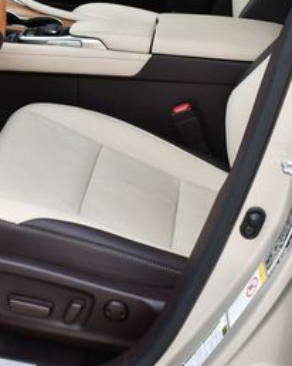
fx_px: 908
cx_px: 24
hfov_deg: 17.9
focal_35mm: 84
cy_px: 81
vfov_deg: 22.5
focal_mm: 18
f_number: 5.6
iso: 360
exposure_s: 1/250
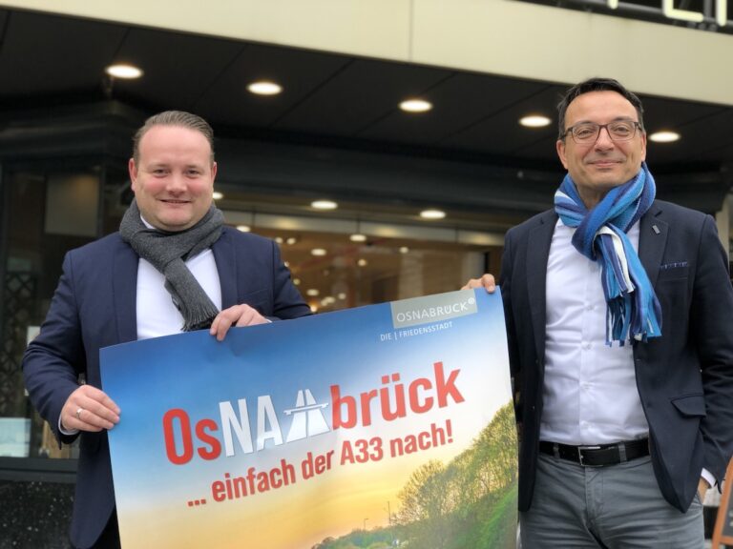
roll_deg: -1.3
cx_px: 366
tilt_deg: +3.5
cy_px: 274
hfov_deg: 33.8
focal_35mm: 57
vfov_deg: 25.7
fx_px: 1207
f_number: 2.8
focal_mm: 6.6
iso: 25
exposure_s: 1/100
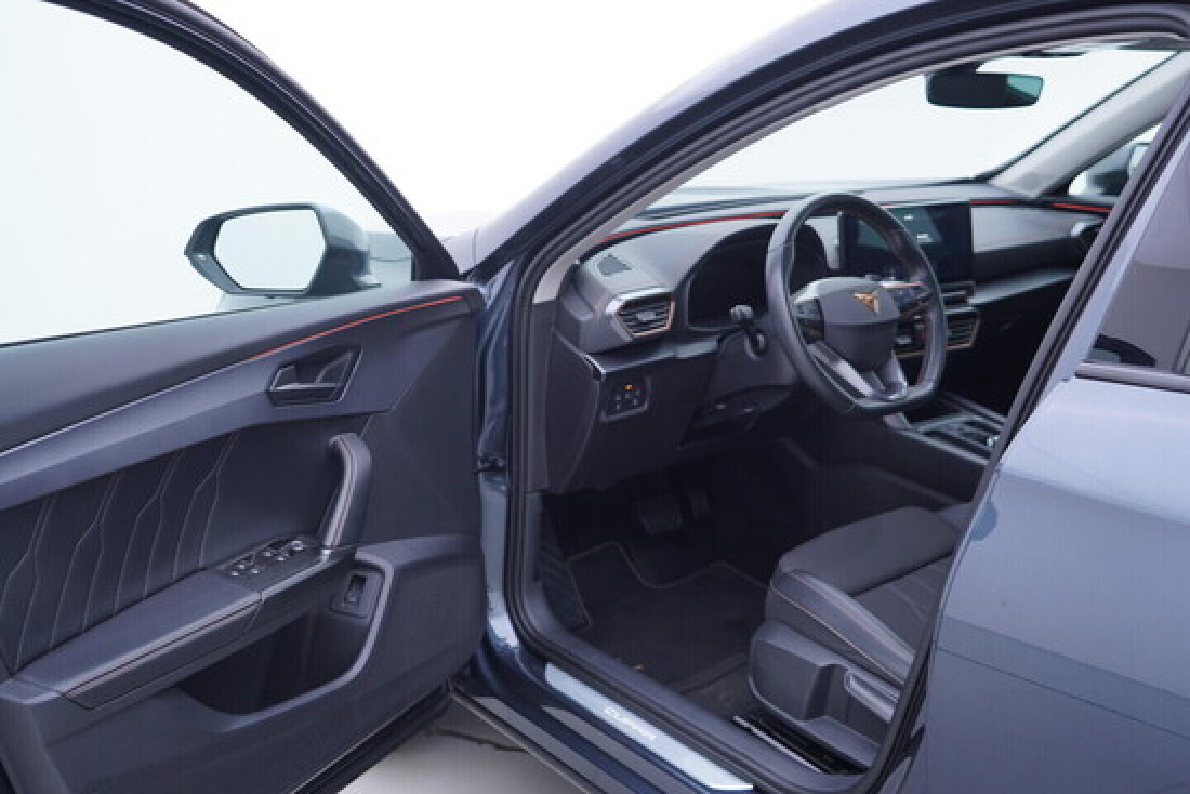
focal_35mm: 36
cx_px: 595
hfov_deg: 53.1
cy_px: 397
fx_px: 1190
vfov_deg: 36.9
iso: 125
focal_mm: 24
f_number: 2.8
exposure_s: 1/40
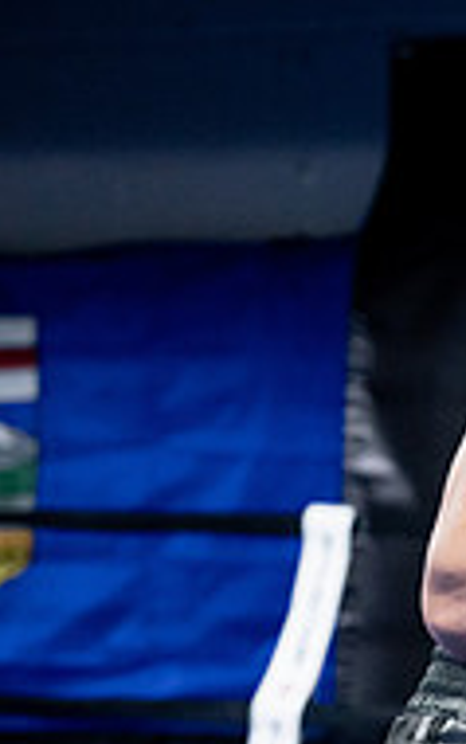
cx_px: 1006
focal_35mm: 218
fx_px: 4423
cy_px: 535
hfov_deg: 5.9
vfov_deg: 9.6
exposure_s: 1/1000
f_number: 2.8
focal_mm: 70
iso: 6400
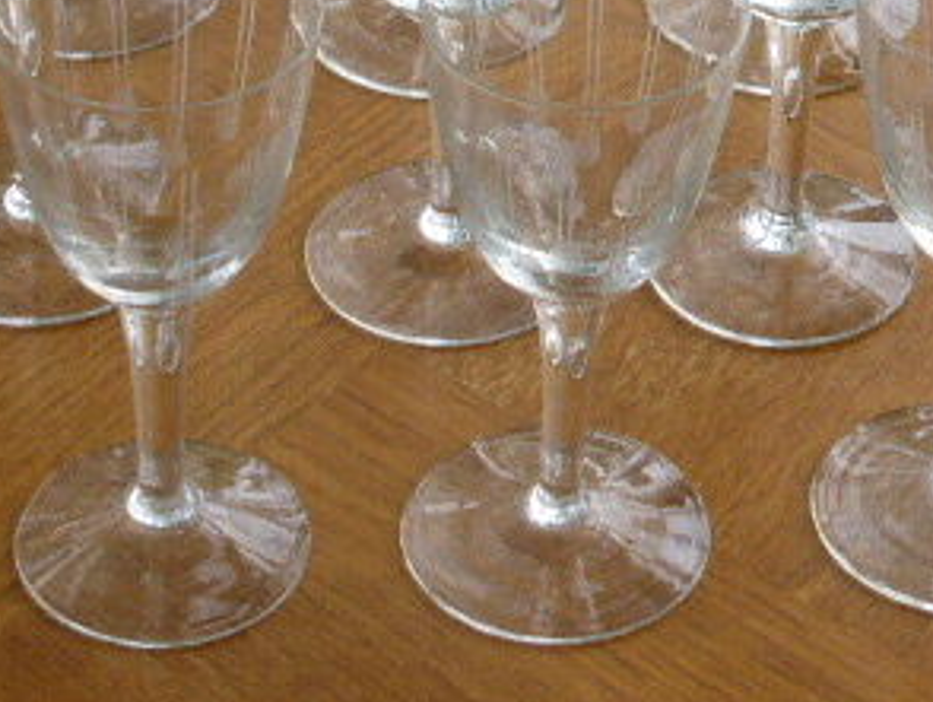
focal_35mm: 185
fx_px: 4990
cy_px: 0
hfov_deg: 10.7
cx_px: 641
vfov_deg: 8.0
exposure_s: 1/250
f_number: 5.1
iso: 400
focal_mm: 14.2
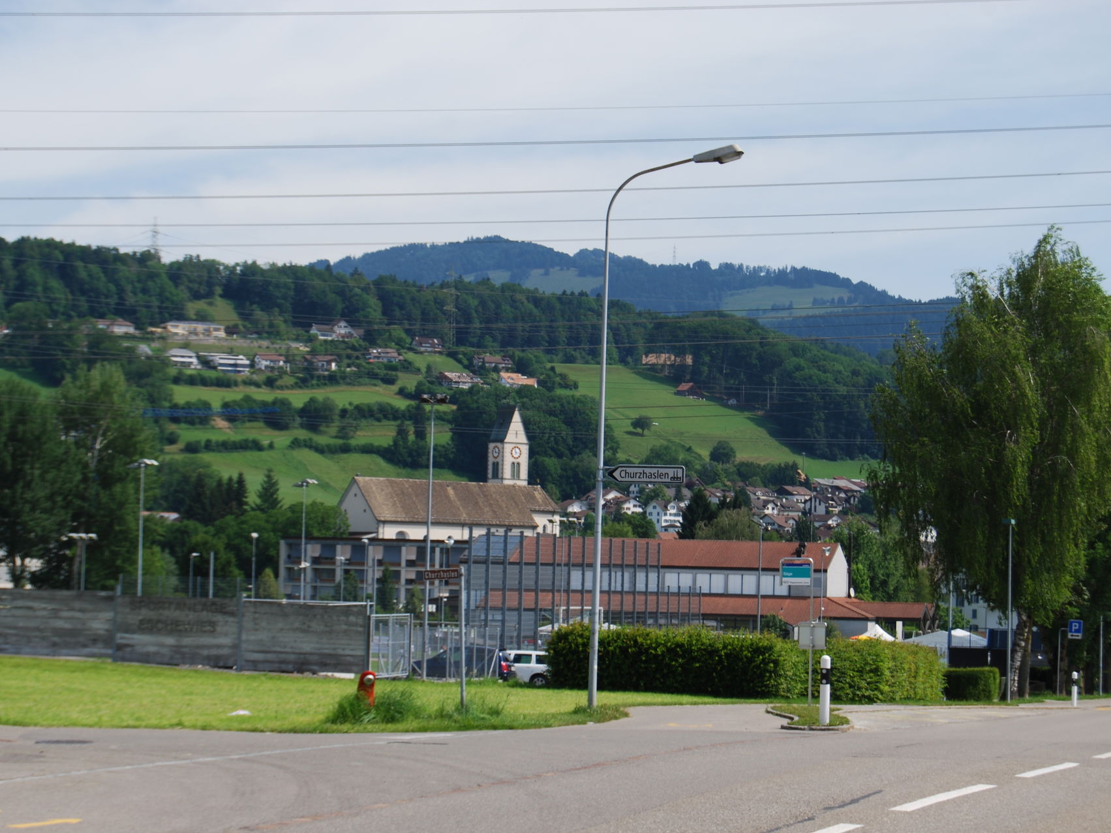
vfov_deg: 16.5
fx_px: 2874
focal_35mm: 90
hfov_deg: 21.9
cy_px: 415
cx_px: 564
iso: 100
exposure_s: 1/200
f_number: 7.1
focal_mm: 55
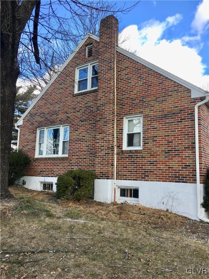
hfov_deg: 48.2
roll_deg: -0.3
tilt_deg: +8.3
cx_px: 104
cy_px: 140
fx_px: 233
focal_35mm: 29
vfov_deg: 61.7
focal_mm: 4.15
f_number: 2.2
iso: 25
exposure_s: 1/370
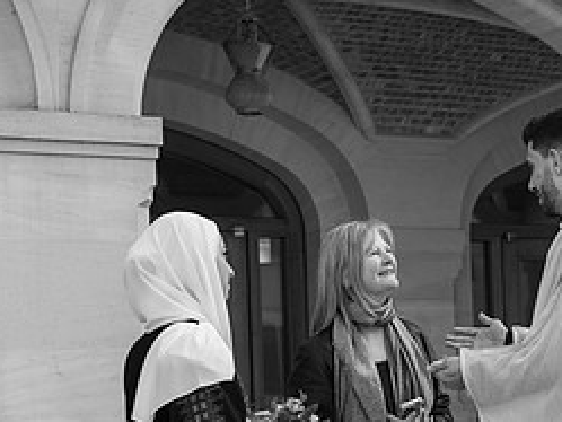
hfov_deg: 21.2
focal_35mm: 92
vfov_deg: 16.0
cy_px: 333
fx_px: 1494
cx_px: 371
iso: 100
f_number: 2.8
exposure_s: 1/1250
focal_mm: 40
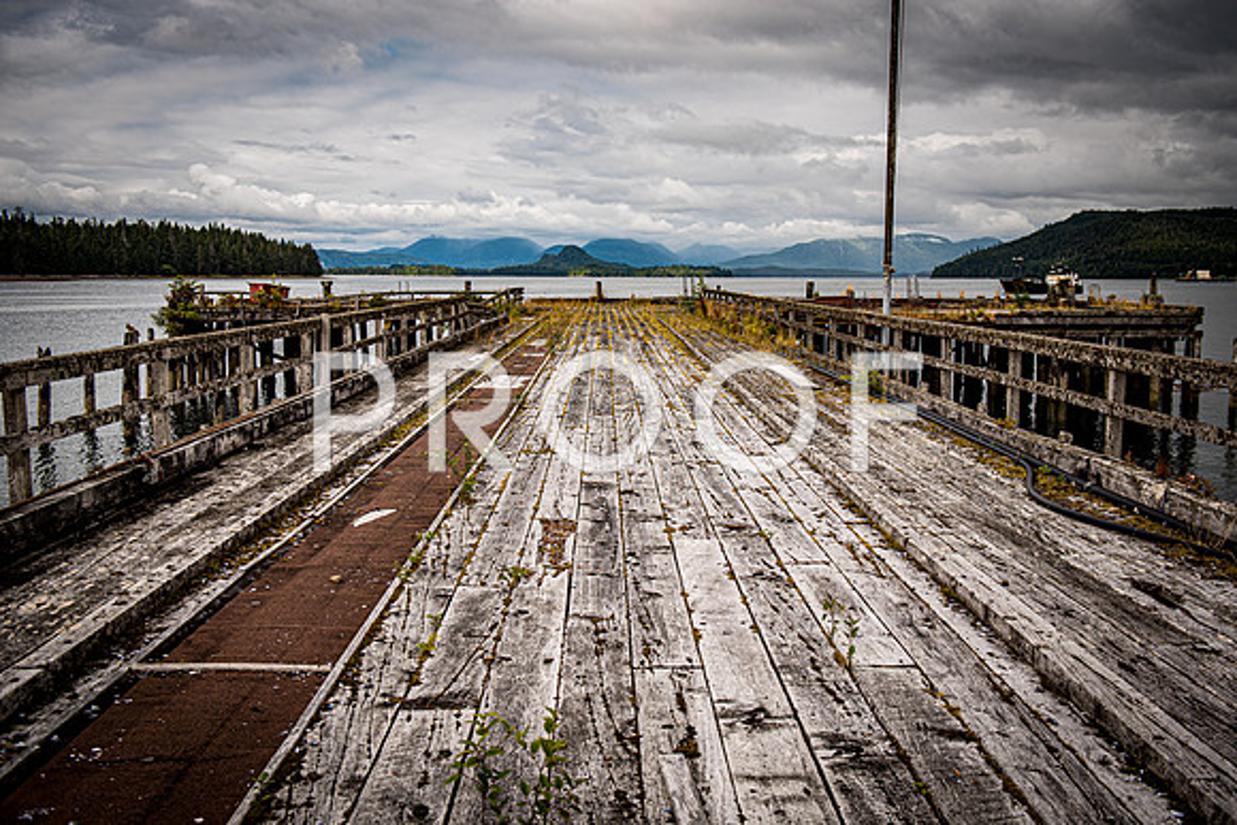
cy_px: 412
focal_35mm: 36
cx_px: 618
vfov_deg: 37.3
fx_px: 1222
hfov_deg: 53.7
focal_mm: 34
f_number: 3.2
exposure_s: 1/500
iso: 100
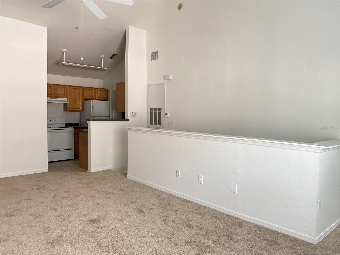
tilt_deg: -1.2
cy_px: 128
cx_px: 170
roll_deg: -1.7
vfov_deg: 53.1
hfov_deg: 67.3
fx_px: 255
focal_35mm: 26
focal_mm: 4.25
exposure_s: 1/60
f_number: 1.8
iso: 160
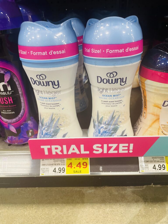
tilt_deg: -33.7
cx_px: 84
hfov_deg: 53.1
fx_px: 168
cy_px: 112
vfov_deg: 67.3
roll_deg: +4.2
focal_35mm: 26
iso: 80
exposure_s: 1/41
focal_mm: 4.2
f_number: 1.6
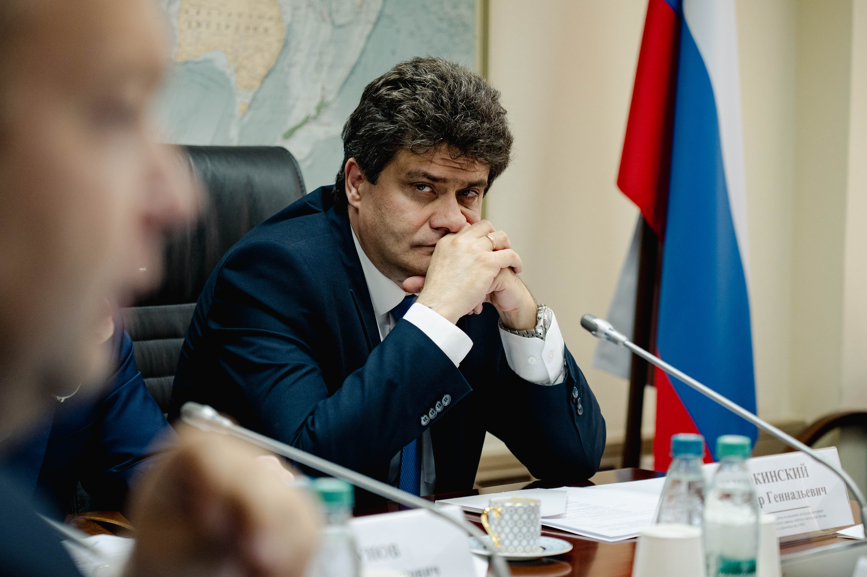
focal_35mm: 87
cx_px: 433
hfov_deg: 23.4
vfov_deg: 15.7
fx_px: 2094
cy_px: 313
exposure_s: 1/250
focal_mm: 75
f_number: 2.8
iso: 1600
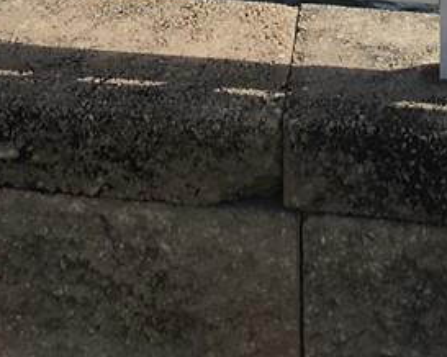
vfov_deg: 8.4
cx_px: 532
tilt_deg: -4.4
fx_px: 2195
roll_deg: -0.7
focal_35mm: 166
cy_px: -521
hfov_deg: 11.4
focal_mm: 4.15
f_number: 2.2
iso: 25
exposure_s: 1/2262
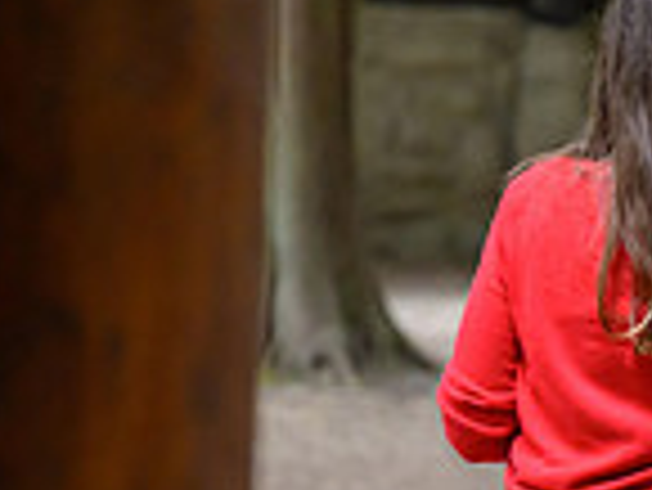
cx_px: 1237
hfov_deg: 5.3
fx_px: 6956
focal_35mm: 369
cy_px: 411
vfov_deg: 4.0
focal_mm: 96
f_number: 3.5
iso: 6400
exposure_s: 1/640
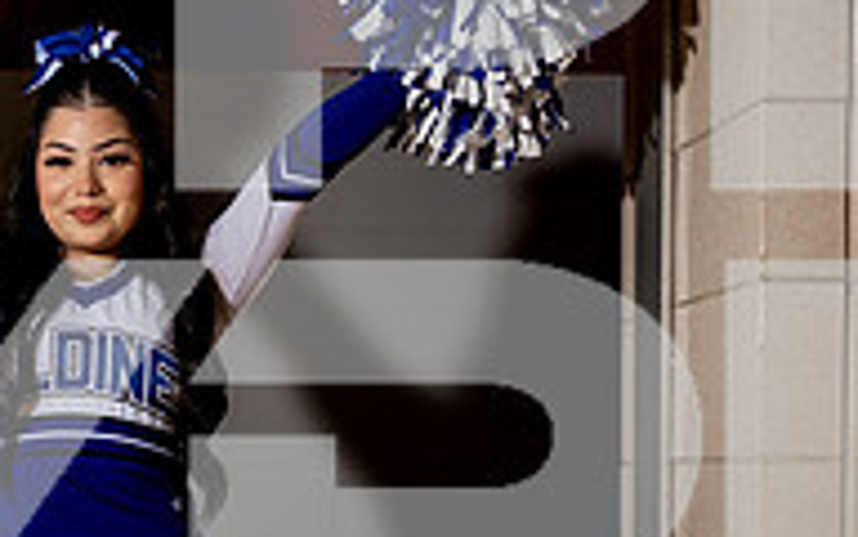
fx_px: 1730
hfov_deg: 27.0
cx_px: 103
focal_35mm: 74
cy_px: 499
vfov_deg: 17.3
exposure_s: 1/1000
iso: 100
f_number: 1.6
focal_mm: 24
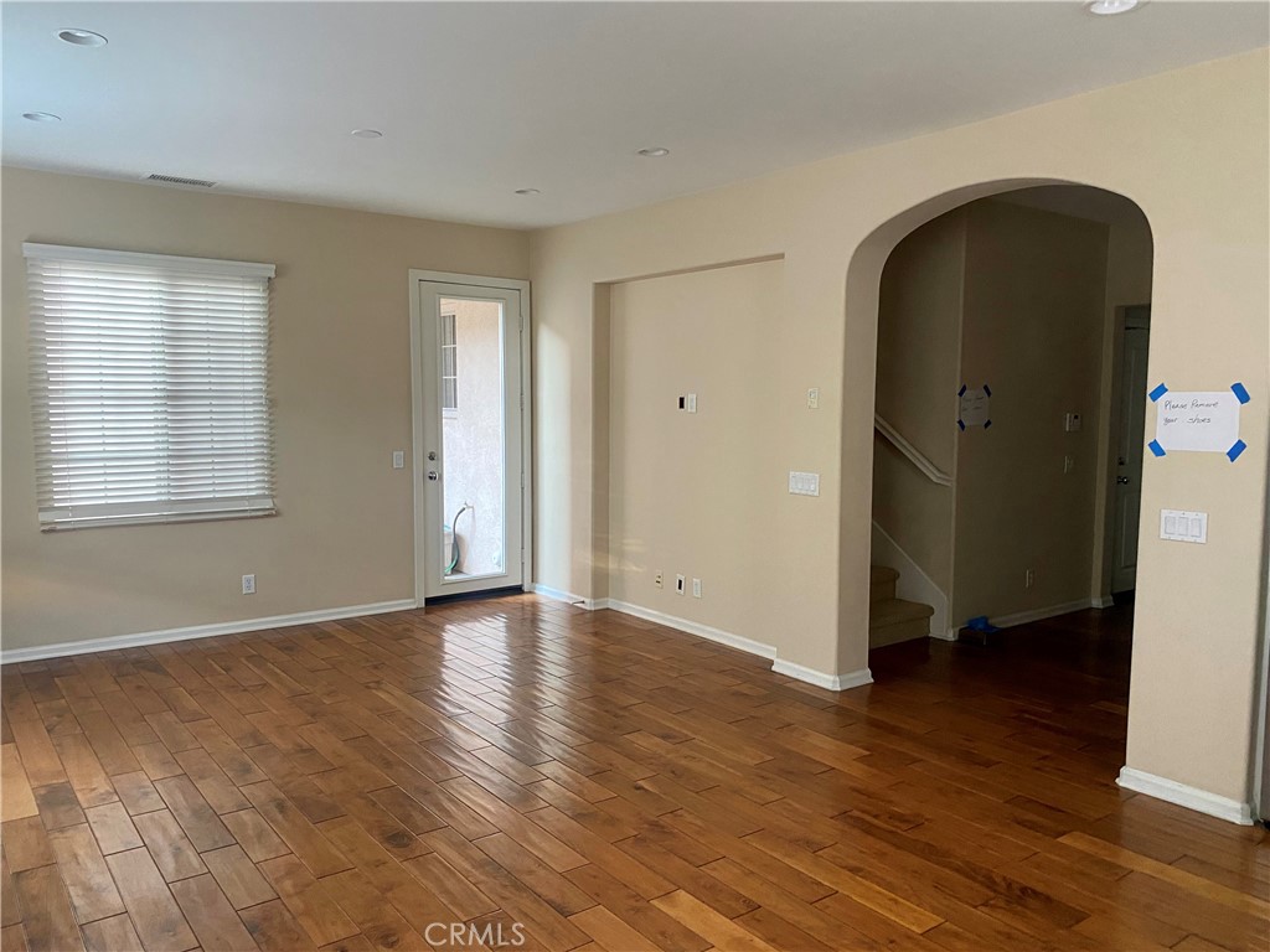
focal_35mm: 26
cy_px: 476
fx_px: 954
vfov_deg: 53.1
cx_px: 635
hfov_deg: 67.3
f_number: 1.8
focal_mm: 4.25
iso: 320
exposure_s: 1/60
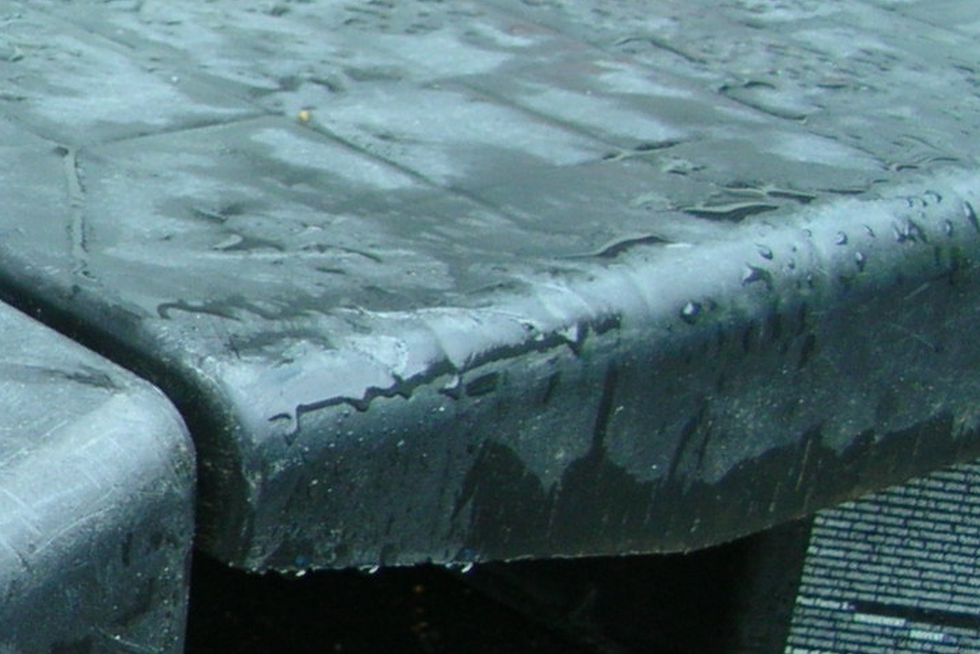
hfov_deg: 15.4
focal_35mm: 122
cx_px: -510
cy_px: 309
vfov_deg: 11.2
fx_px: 3322
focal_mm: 6.2
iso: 50
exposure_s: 1/105
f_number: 2.7
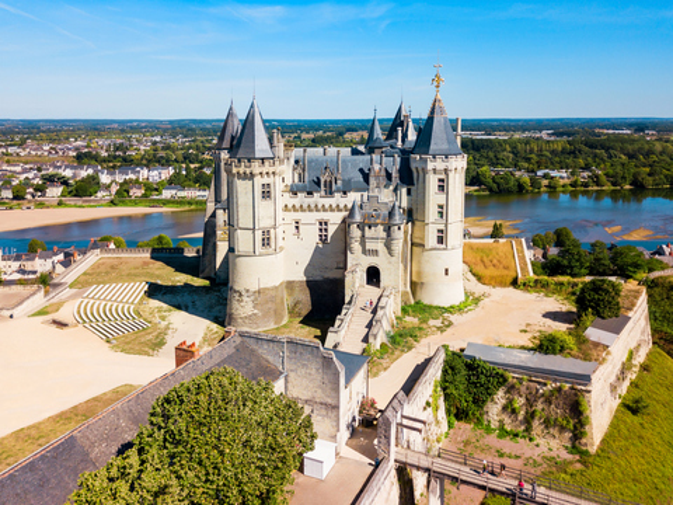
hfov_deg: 67.3
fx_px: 505
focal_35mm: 26
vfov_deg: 53.1
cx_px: 336
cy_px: 252
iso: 100
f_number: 2.2
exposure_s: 1/1900
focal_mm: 4.7
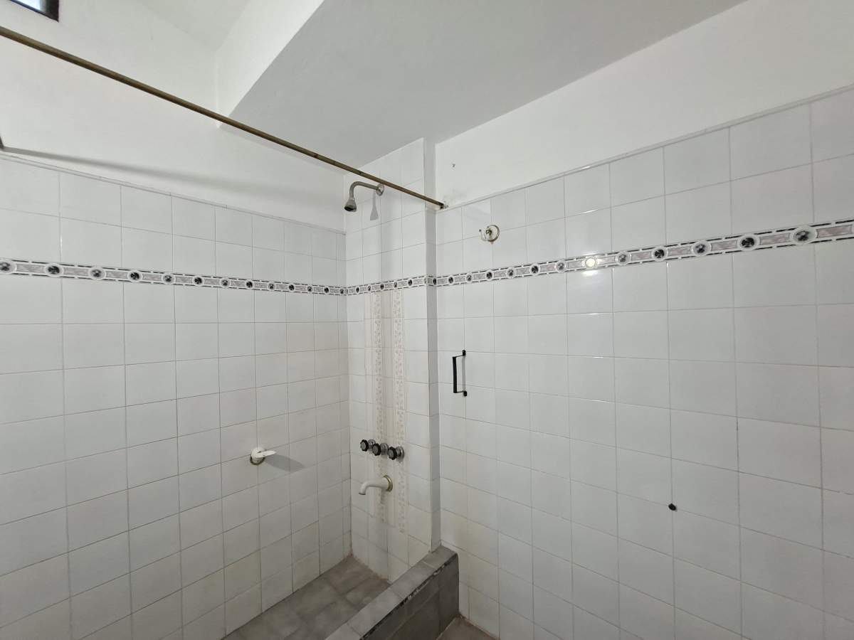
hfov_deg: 106.2
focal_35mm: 13
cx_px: 427
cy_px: 320
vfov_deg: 89.9
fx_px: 321
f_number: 2.2
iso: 320
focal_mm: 1.74
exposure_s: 1/25
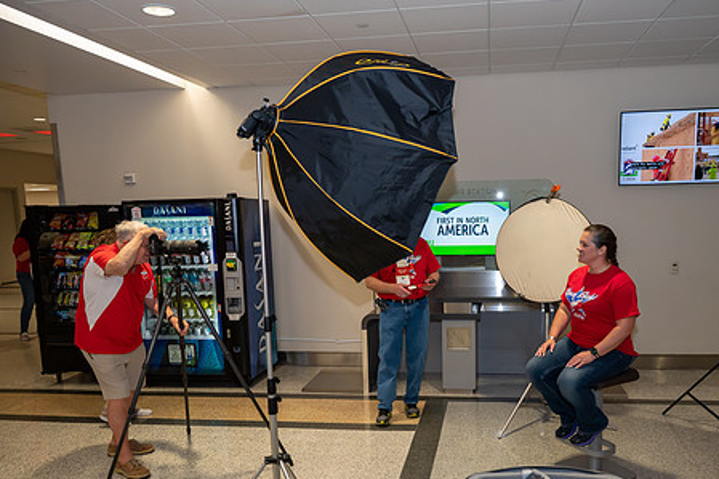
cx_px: 413
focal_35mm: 31
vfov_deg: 41.9
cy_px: 308
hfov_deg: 60.0
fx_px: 619
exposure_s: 1/160
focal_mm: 24
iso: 2800
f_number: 5
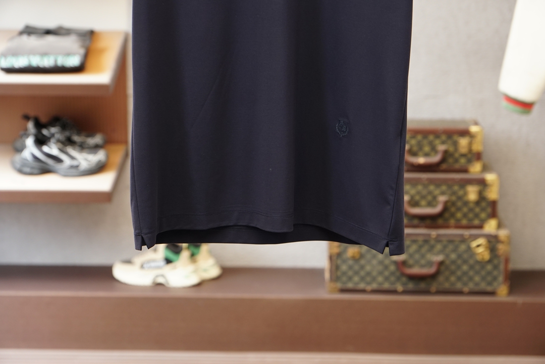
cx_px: 272
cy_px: 182
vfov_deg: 15.4
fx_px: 1340
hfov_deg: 23.0
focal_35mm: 88
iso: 500
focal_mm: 59
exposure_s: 1/125
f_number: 4
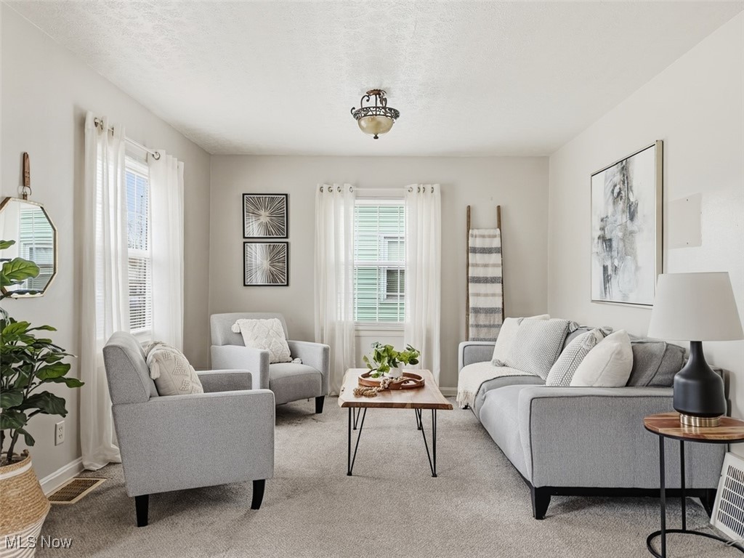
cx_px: 372
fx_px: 516
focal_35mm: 24
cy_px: 279
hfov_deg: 71.6
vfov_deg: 56.8
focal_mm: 6.8
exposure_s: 1/127
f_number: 1.8
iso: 50
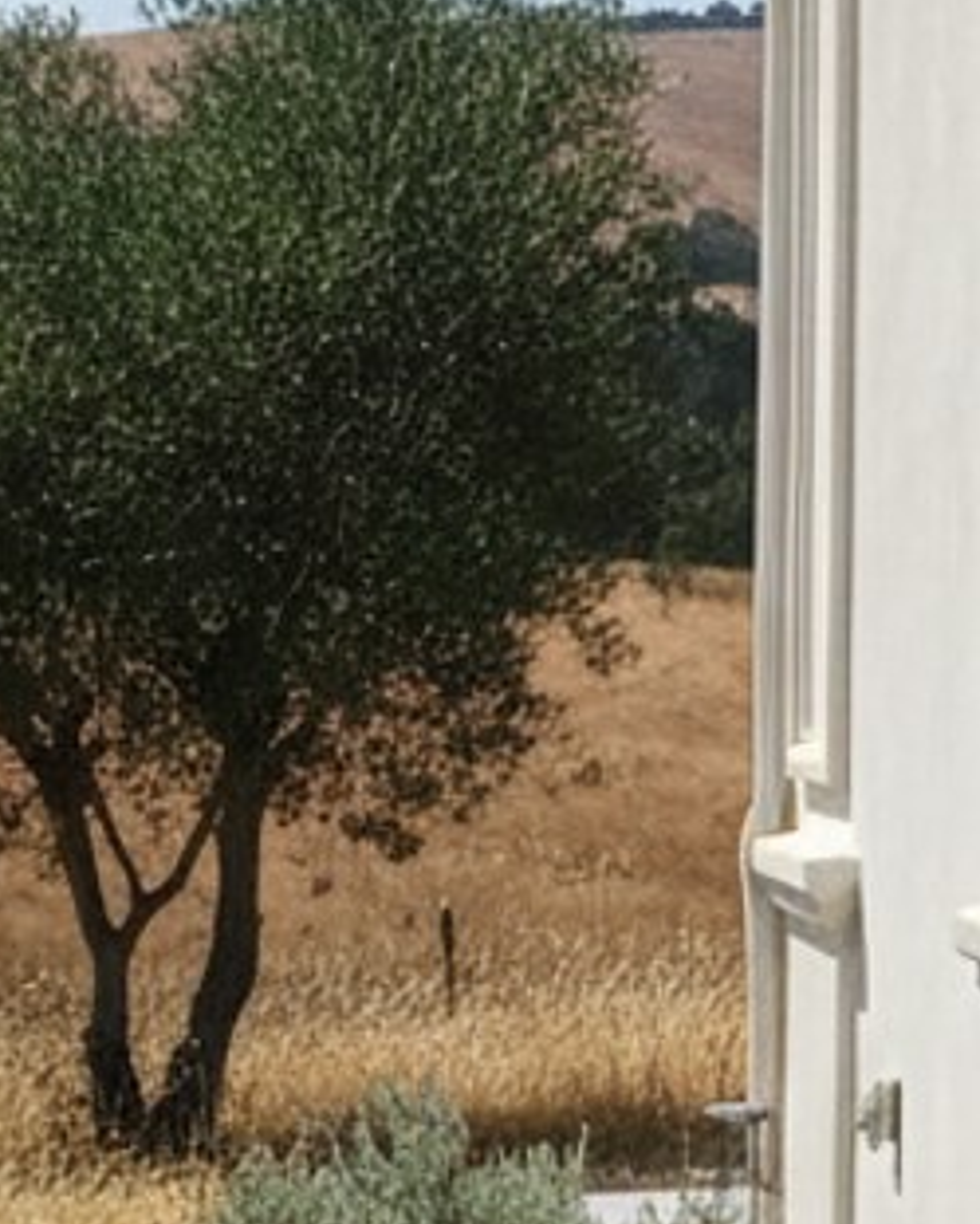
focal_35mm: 98
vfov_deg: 19.3
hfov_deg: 14.8
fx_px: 3551
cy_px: 165
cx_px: 1397
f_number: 1.5
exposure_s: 1/1409
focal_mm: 5.7
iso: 453
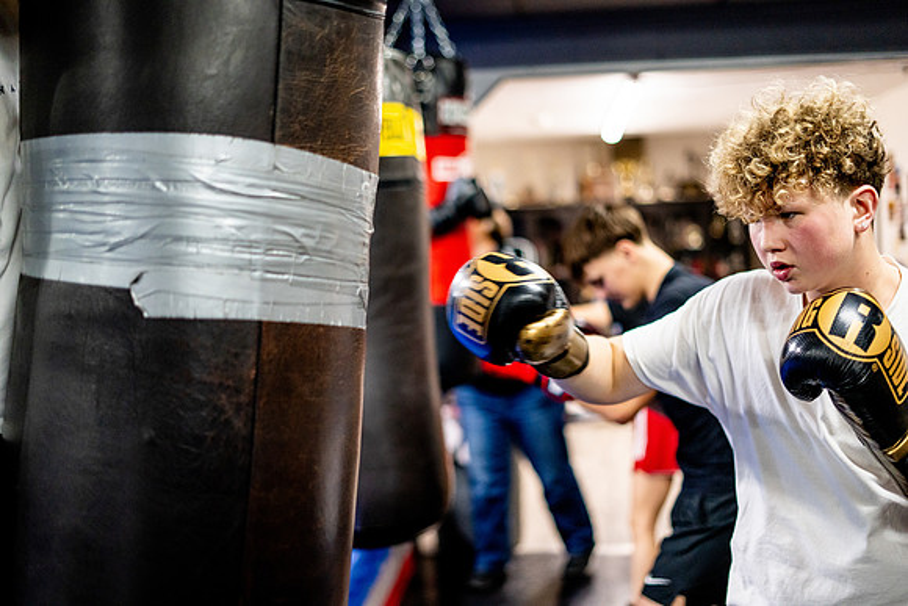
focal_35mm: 50
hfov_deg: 39.6
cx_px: 454
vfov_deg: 27.0
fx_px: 1261
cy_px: 303
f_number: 1.8
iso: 3200
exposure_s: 1/500
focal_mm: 50
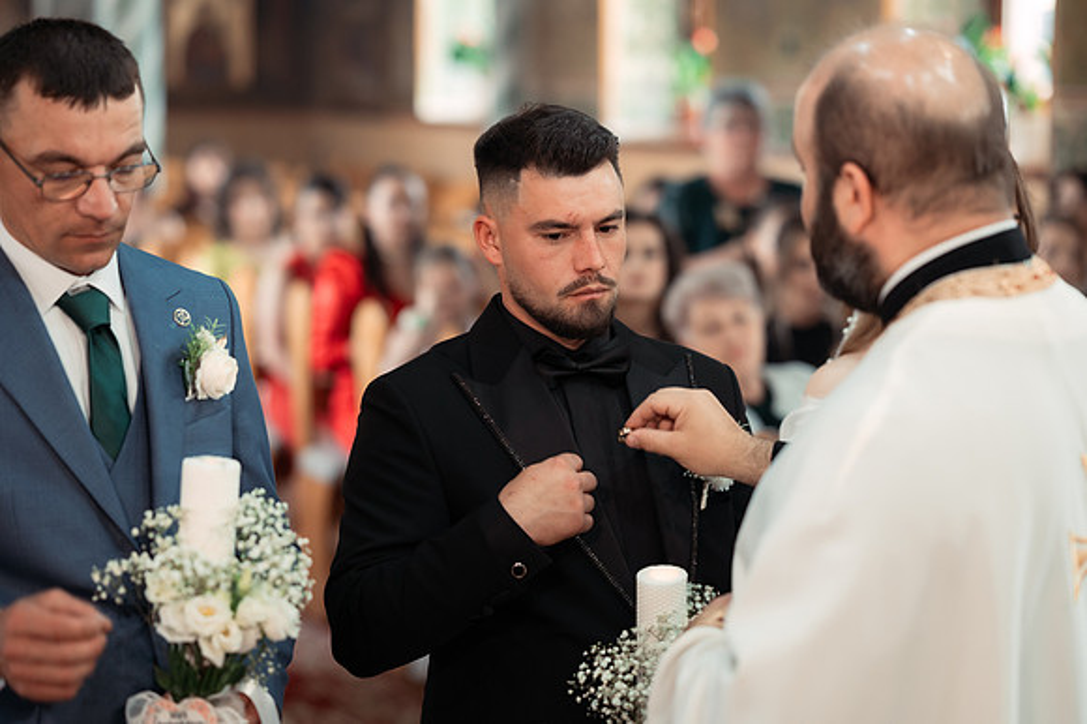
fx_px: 2565
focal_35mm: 85
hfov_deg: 23.9
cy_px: 362
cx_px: 544
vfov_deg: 16.1
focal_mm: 85
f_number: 2.2
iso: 1600
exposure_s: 1/320
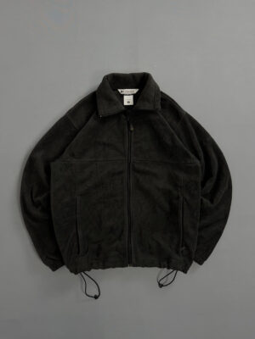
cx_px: 128
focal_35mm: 24
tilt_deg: -87.1
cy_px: 170
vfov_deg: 71.6
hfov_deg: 56.8
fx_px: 236
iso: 200
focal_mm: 6.76
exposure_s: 1/120
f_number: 1.78
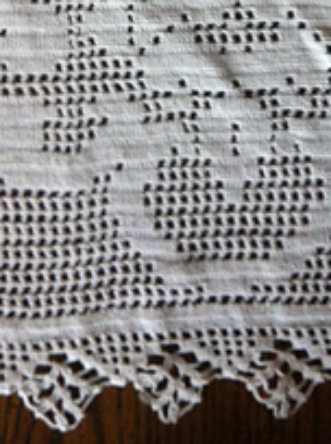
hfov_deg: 13.3
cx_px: 263
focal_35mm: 110
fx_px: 1408
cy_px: -244
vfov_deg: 16.2
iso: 160
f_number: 2.8
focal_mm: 3.85
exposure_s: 1/15
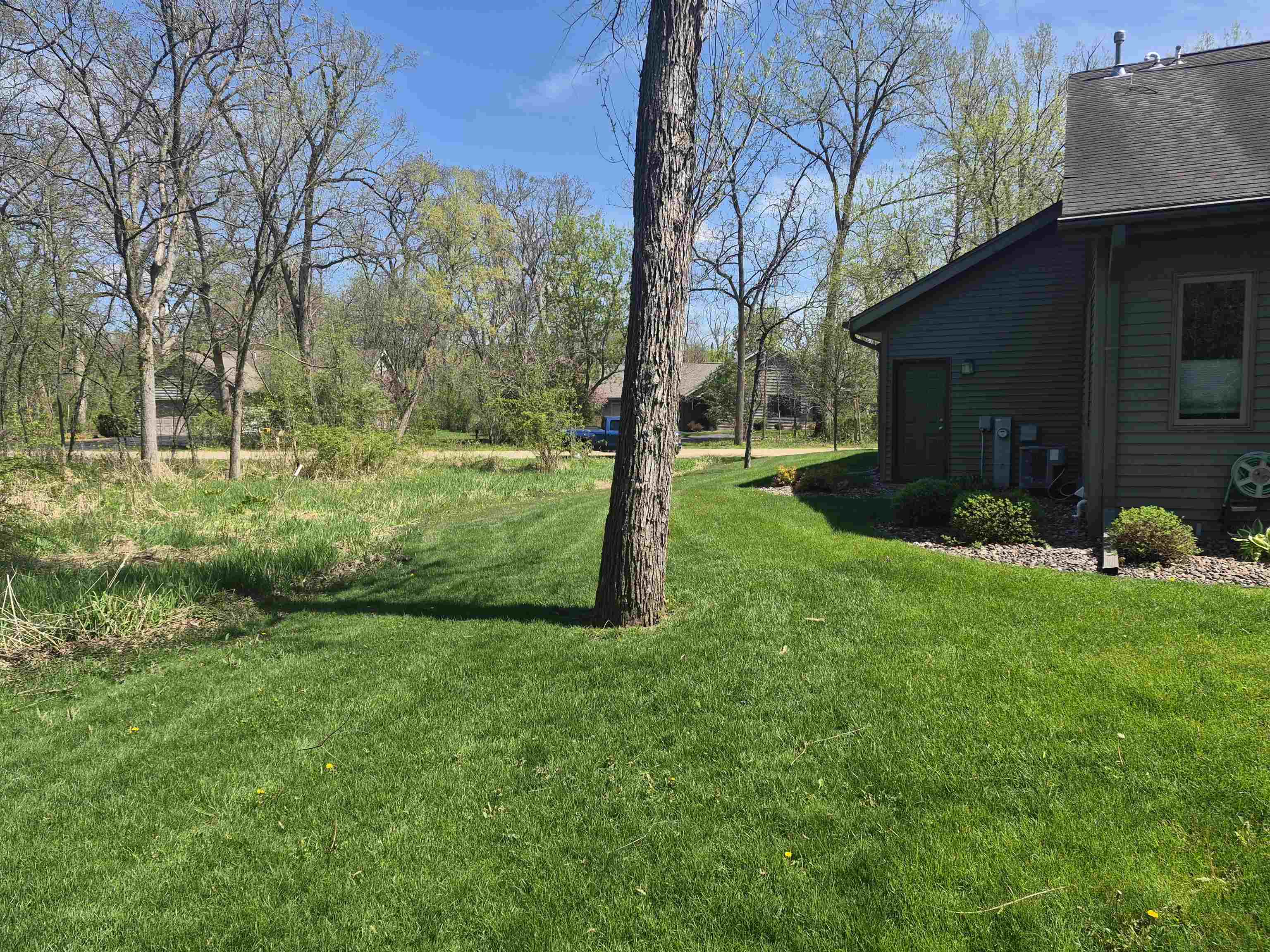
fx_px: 844
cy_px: 476
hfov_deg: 73.9
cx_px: 635
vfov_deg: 58.9
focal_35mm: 23
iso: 80
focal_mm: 5.4
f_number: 1.8
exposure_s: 1/3480
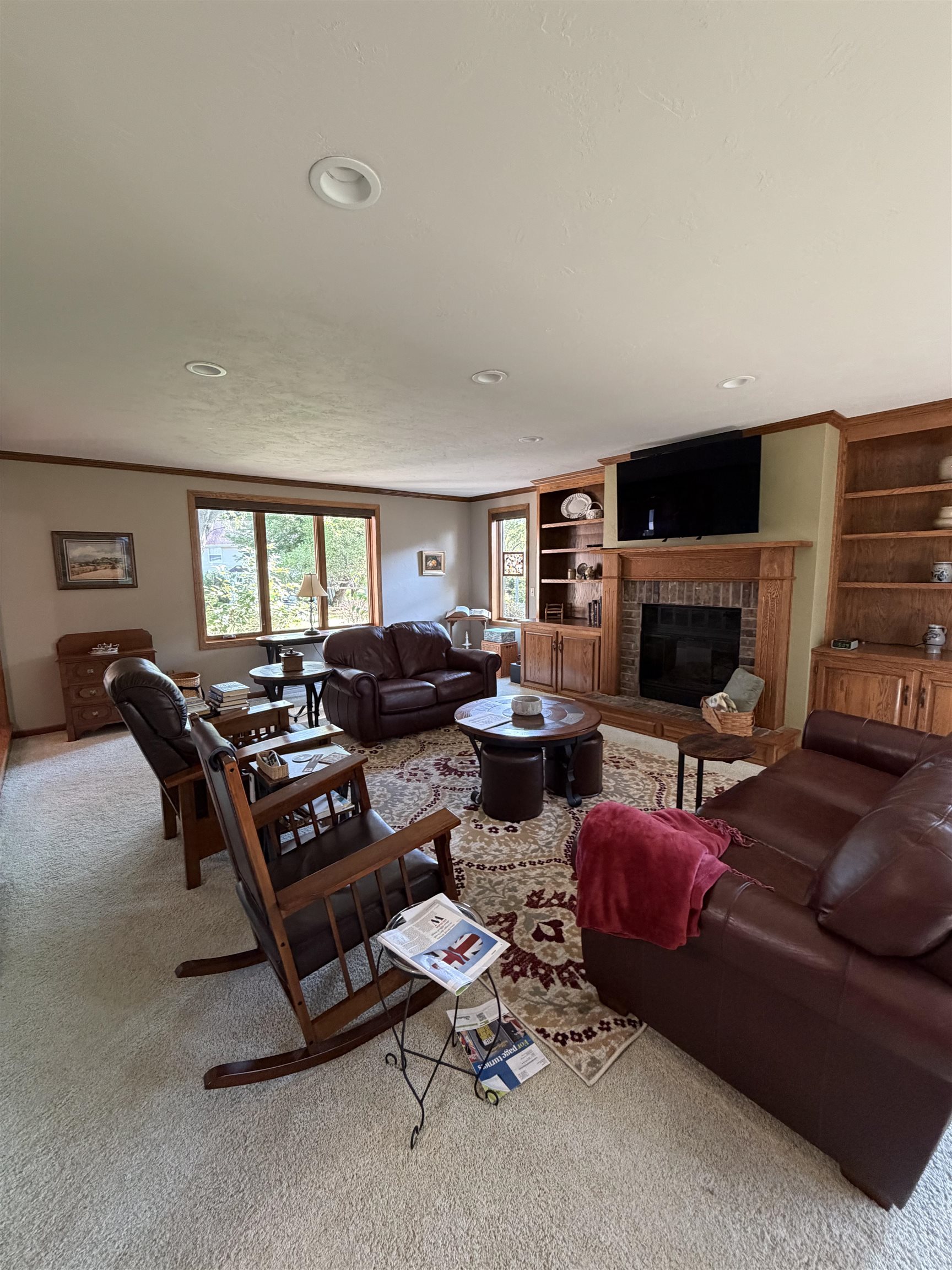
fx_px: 513
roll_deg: +0.9
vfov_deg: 102.1
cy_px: 635
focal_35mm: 14
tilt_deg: -6.8
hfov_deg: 85.7
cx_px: 476
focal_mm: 2.22
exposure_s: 1/60
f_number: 2.2
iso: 400
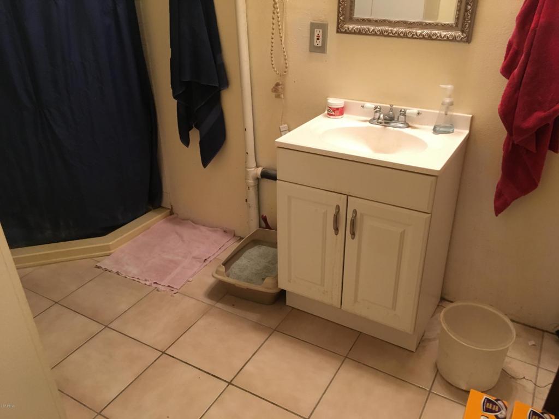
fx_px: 468
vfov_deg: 48.2
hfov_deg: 61.7
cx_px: 280
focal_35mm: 29
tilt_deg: -29.7
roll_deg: +2.2
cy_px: 210
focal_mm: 4.15
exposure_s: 1/30
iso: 160
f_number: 2.2
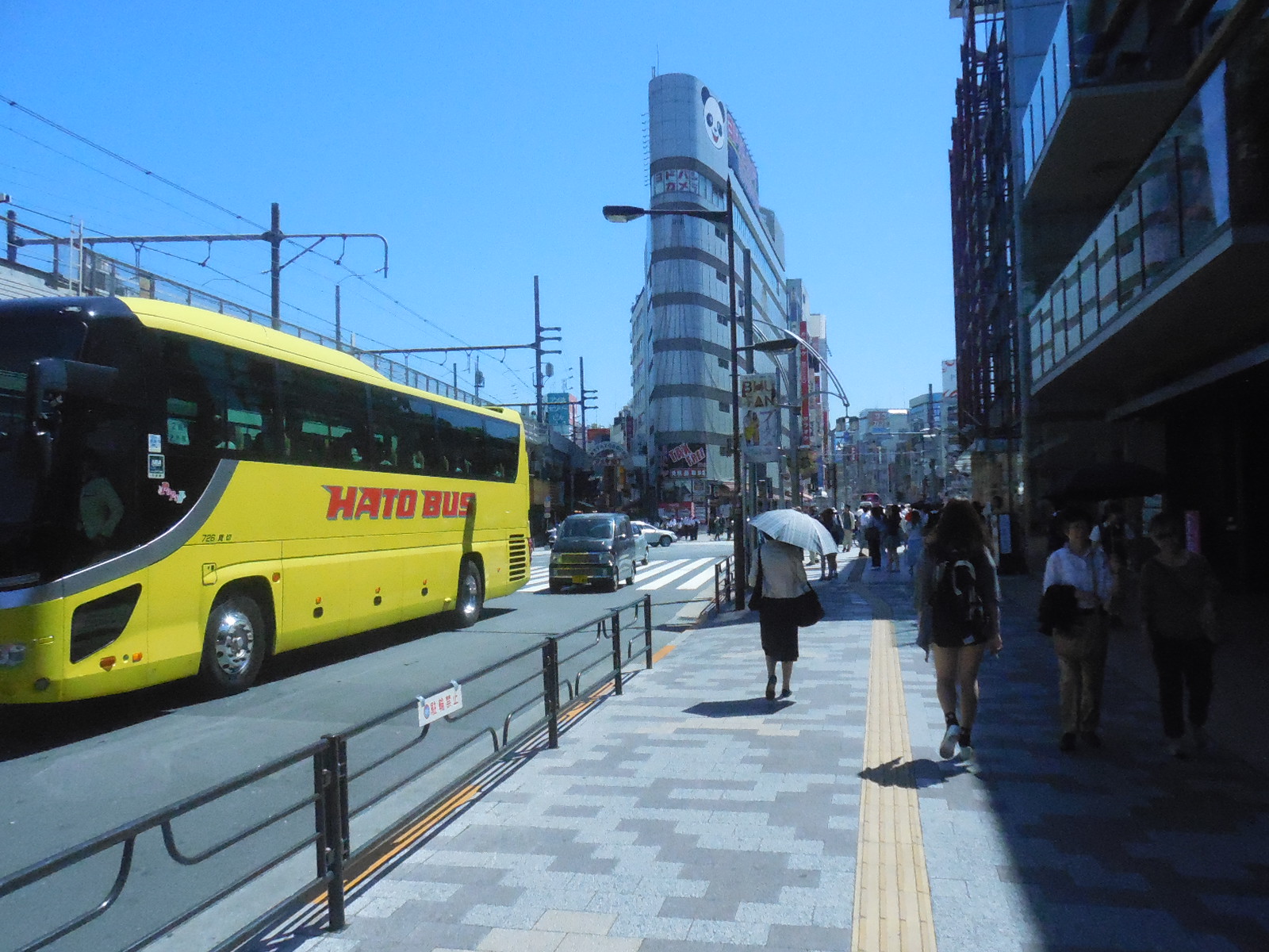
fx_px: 953
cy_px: 476
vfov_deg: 53.1
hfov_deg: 67.3
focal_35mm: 26
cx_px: 634
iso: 1600
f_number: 11.5
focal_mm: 4.6
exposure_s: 1/1250
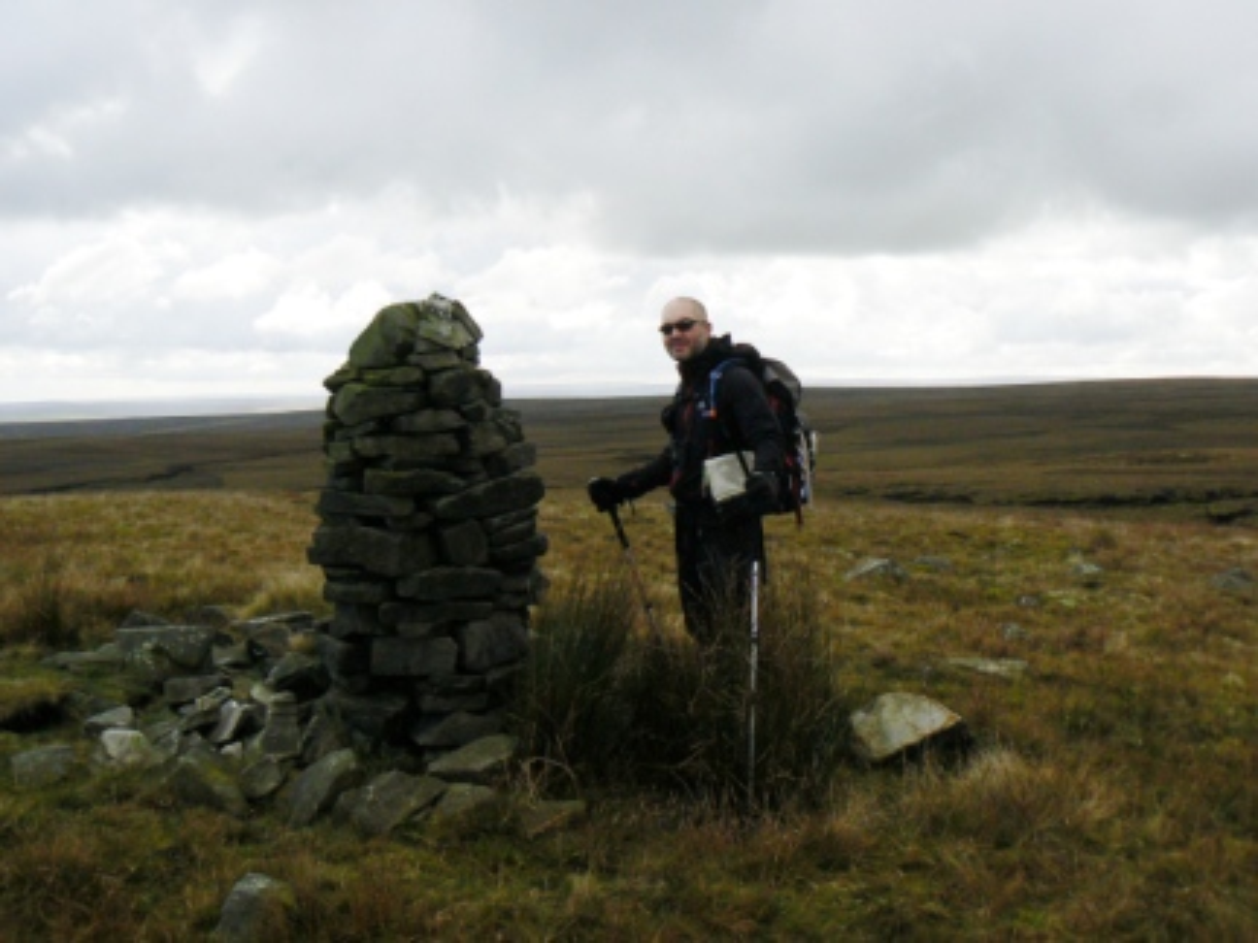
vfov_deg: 39.7
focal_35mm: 36
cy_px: 472
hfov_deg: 51.4
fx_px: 1308
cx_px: 629
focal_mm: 6
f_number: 4
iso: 100
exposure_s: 1/1300
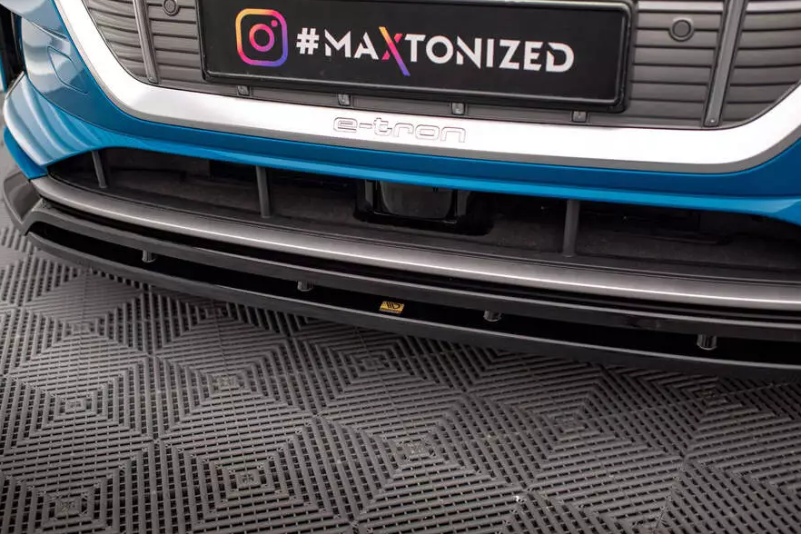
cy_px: 235
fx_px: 890
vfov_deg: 33.4
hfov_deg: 48.4
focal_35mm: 40
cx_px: 356
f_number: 2.5
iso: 1000
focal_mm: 35
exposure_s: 1/125
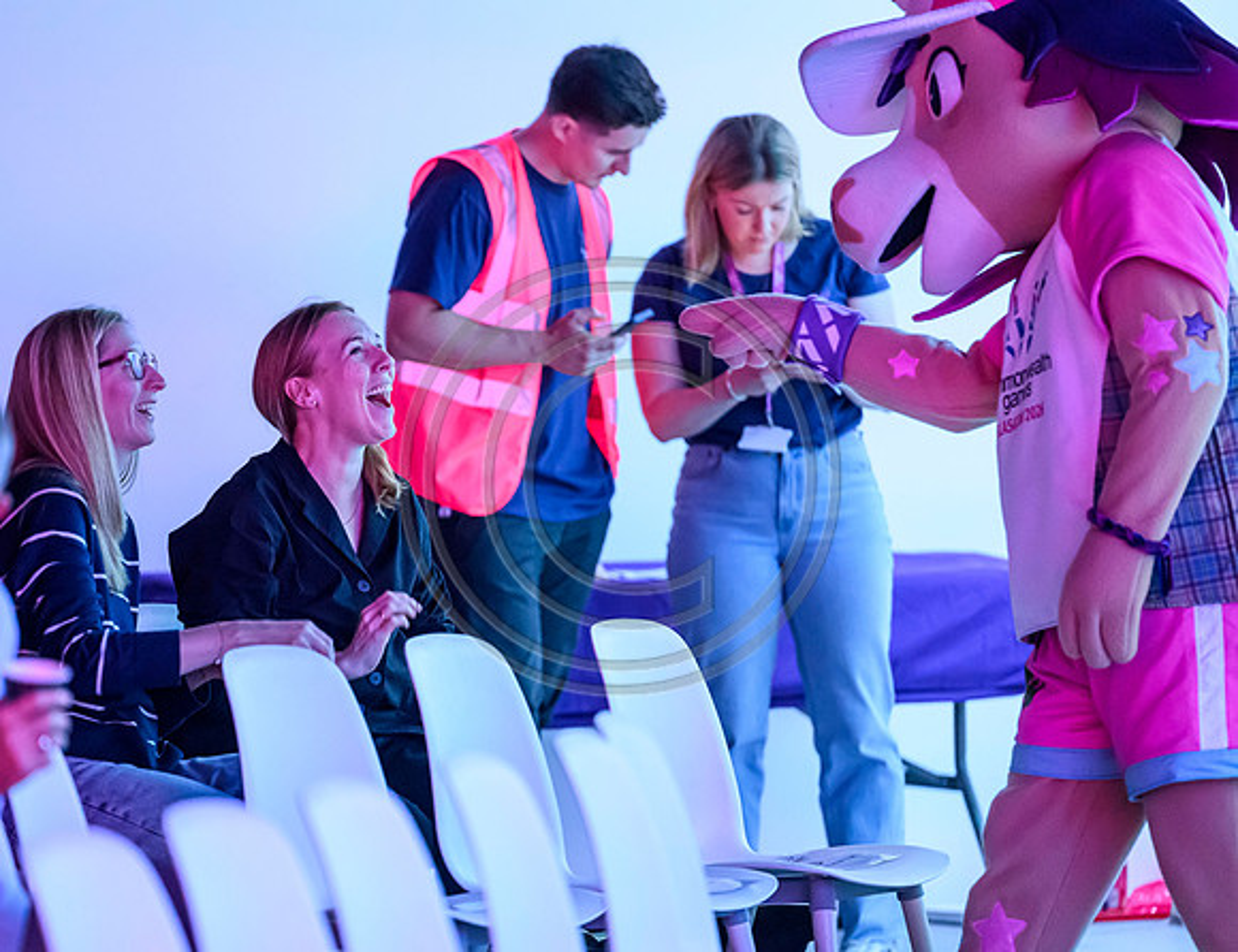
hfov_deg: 7.7
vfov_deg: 5.9
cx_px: 390
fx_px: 9176
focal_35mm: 254
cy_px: 564
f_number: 2.8
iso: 6400
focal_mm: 195
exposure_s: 1/250
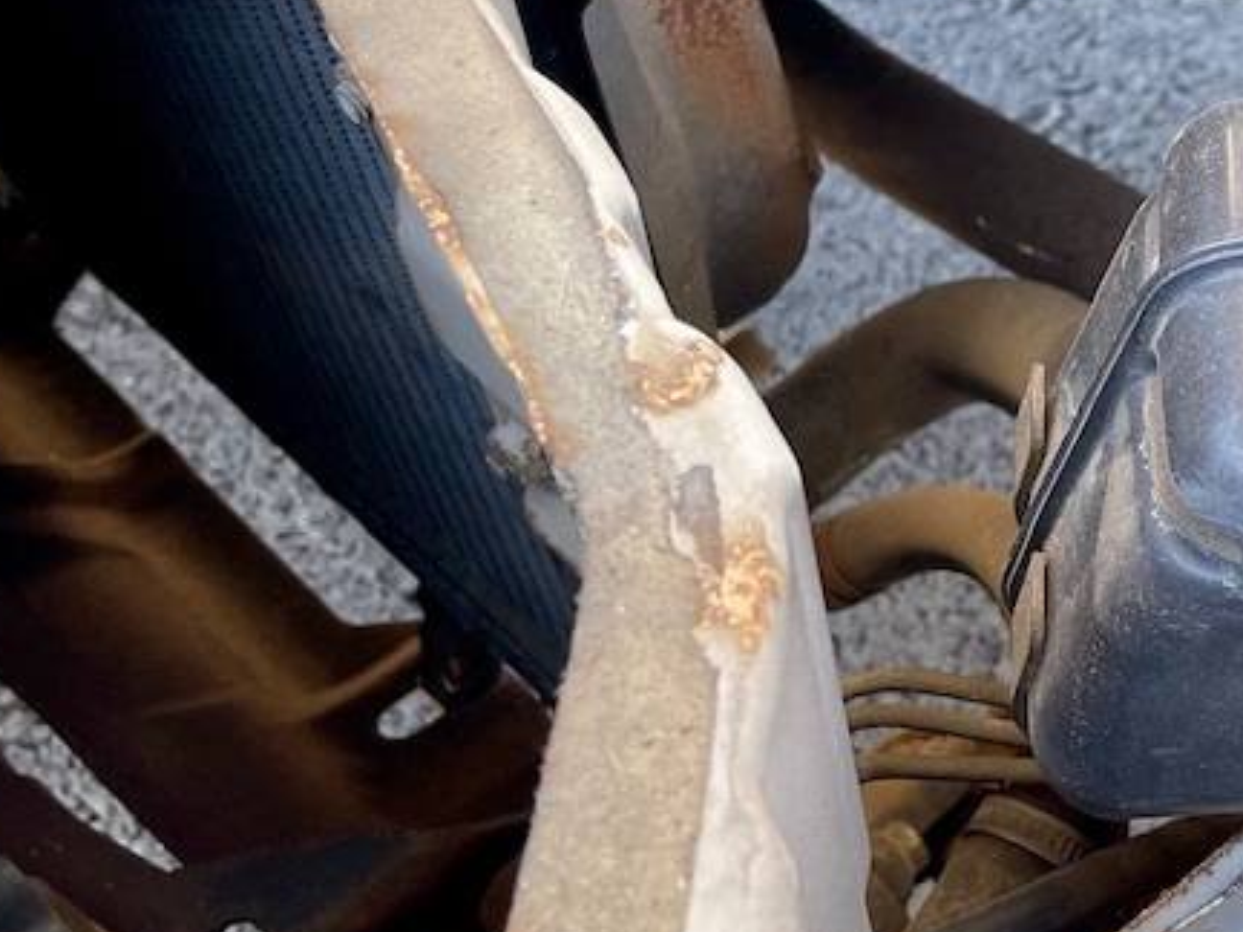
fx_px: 2657
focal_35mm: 74
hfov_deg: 25.1
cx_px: 1246
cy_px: 285
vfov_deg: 19.8
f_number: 1.6
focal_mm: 5.1
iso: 100
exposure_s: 1/121
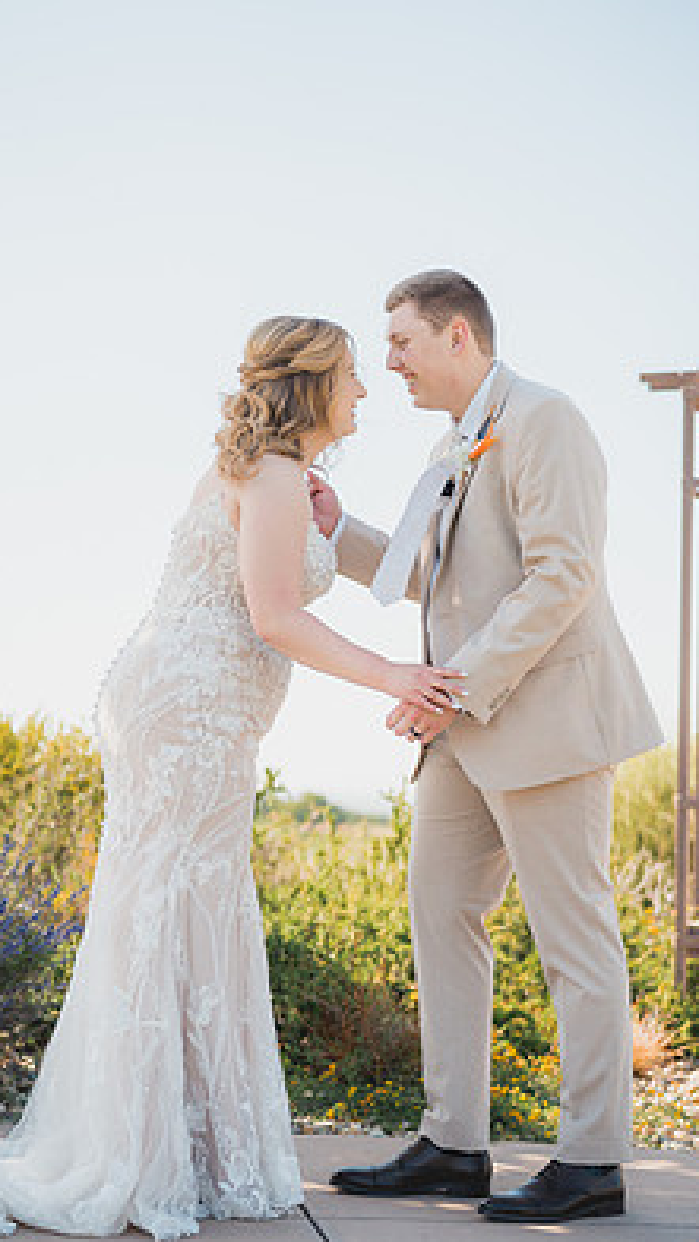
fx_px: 1977
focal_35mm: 60
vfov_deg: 34.9
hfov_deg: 20.0
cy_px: 686
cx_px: 310
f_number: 1.8
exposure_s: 1/2000
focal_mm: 50
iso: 125
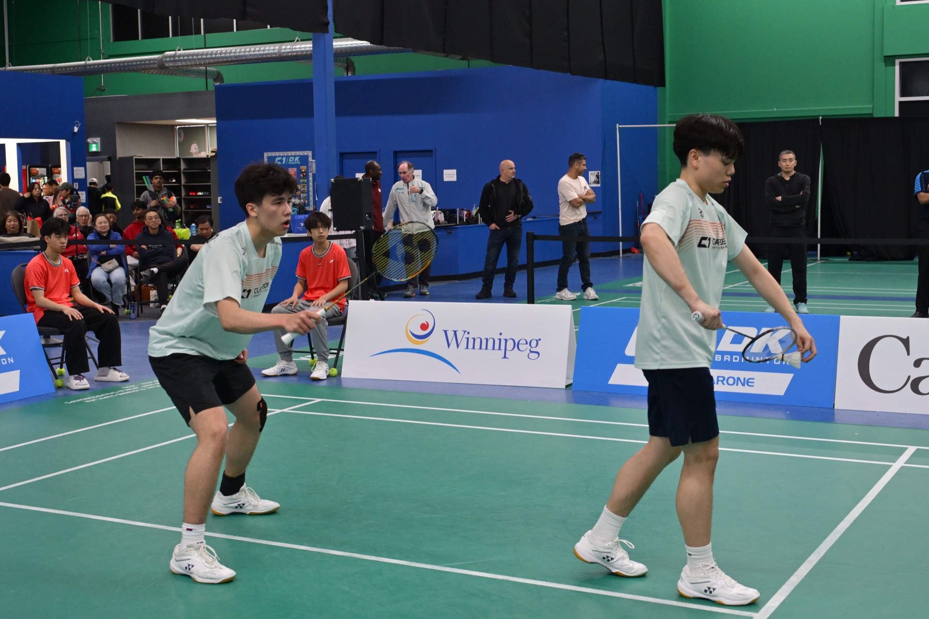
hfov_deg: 41.1
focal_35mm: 48
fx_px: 1238
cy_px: 310
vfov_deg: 28.1
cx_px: 464
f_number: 4
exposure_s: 1/180
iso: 1250
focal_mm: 32
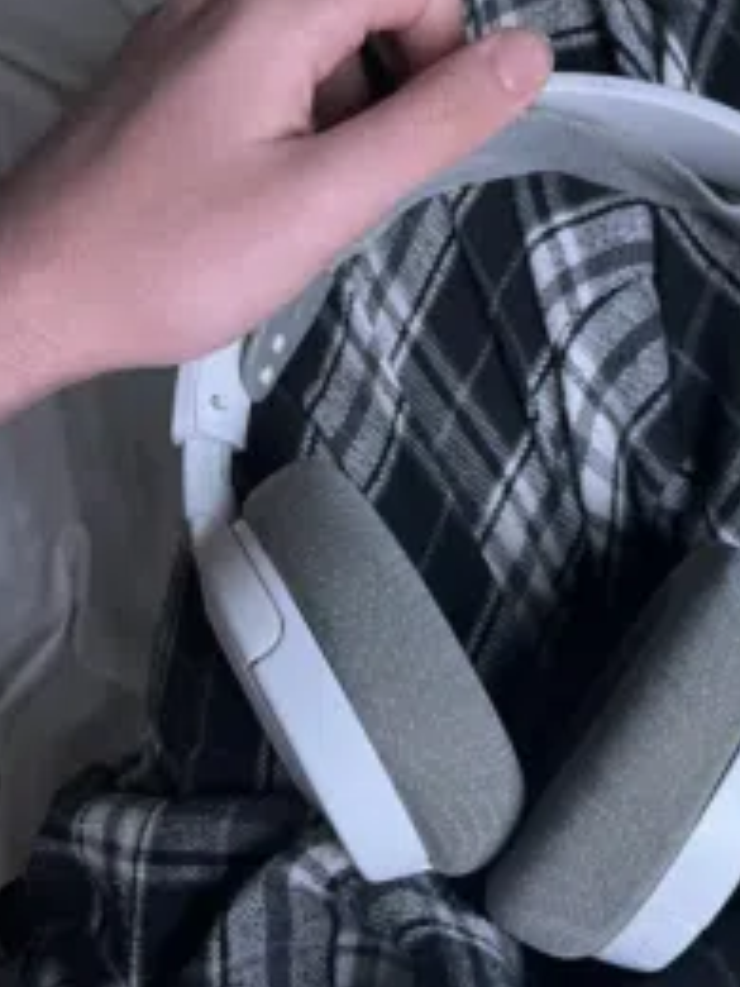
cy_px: 471
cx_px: 478
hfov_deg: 35.7
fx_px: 1140
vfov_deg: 46.8
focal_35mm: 40
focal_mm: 5.7
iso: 640
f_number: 1.5
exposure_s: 1/36
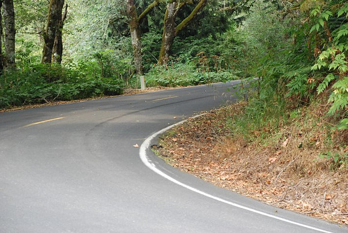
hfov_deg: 17.0
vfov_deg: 11.5
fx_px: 1162
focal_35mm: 120
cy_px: 116
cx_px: 174
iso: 1600
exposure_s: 1/160
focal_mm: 80
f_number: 5.6
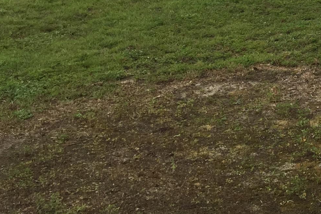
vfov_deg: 14.2
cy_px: -74
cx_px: 482
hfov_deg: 19.3
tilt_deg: -6.4
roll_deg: +0.4
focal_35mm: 92
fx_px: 820
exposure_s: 1/1412
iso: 32
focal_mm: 4.15
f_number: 2.2
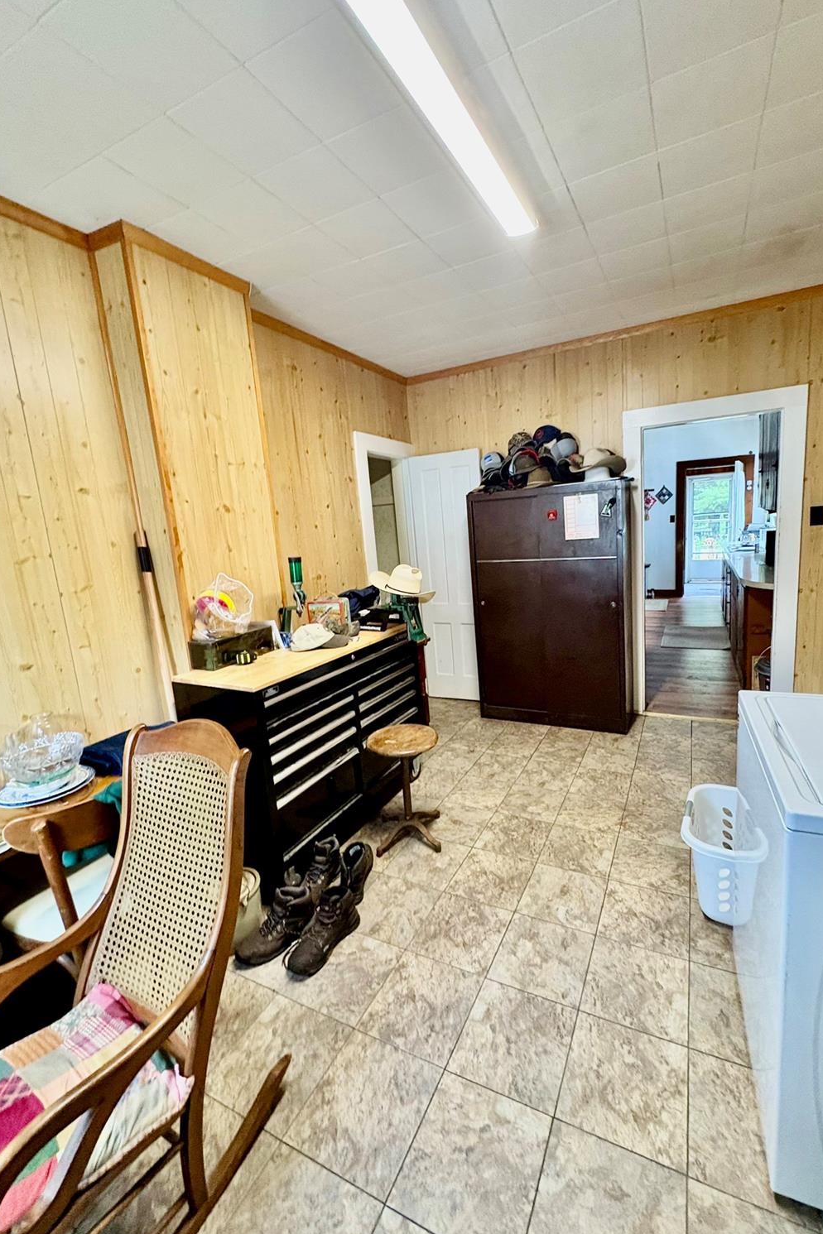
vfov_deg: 100.4
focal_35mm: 15
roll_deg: +1.7
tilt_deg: -10.6
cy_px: 607
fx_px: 514
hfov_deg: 77.1
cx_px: 455
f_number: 2.2
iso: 400
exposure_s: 1/60
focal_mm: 2.22
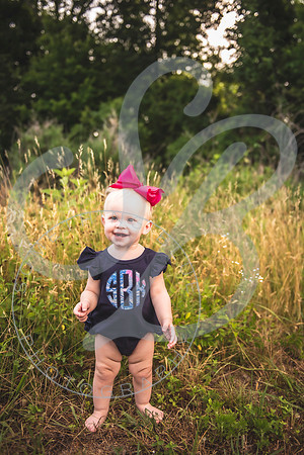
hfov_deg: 42.3
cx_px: 152
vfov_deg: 60.3
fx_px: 393
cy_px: 228
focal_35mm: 31
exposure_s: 1/640
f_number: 2.8
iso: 100
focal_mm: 31
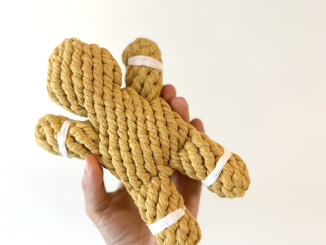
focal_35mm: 29
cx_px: 135
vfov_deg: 48.2
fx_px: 273
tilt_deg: +2.0
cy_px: 127
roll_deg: -2.0
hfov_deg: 61.3
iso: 160
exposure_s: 1/60
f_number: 1.78
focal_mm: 6.86
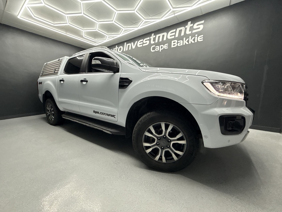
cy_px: 106
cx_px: 141
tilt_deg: -8.5
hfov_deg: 102.1
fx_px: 114
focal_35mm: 14
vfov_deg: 85.7
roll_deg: -0.2
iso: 200
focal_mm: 2.22
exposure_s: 1/100
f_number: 2.2
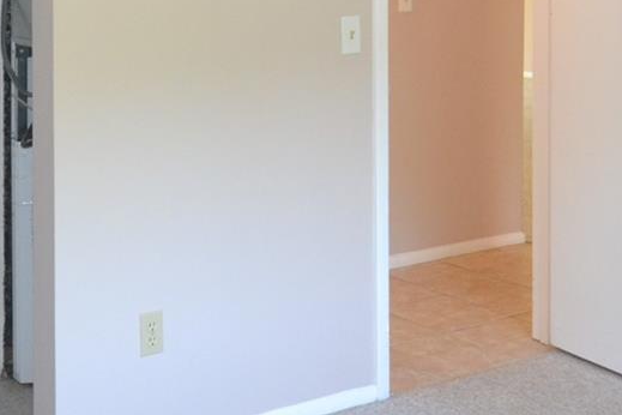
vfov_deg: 17.7
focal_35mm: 74
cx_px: 201
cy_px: -58
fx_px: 1278
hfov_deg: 27.2
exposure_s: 1/60
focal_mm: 16
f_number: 4.2
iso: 1400
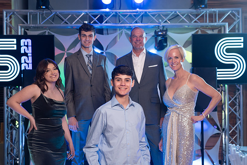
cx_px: 124
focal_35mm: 61
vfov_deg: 22.3
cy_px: 82
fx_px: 419
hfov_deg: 32.9
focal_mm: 59
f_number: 4
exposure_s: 1/80
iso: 1000
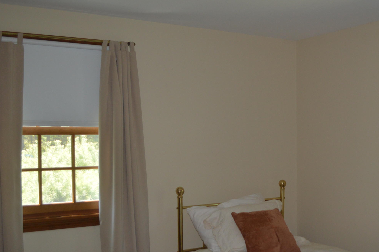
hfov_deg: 38.8
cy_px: 154
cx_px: 276
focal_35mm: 50
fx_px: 526
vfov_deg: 26.9
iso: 400
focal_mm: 22
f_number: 4
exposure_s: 1/100
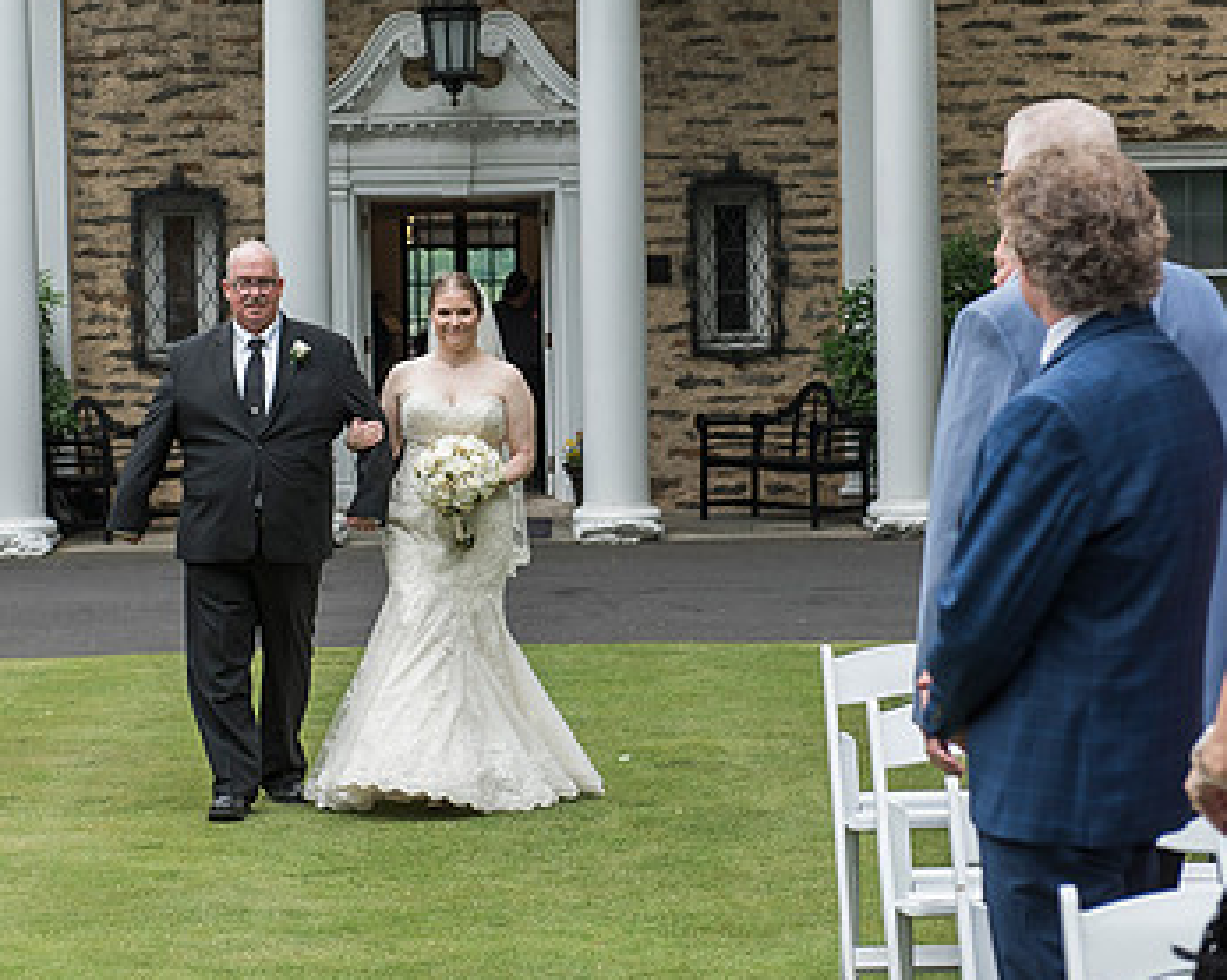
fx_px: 4064
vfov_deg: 13.7
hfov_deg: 17.1
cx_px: 431
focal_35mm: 112
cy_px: 409
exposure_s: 1/640
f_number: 4
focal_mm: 70
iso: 800
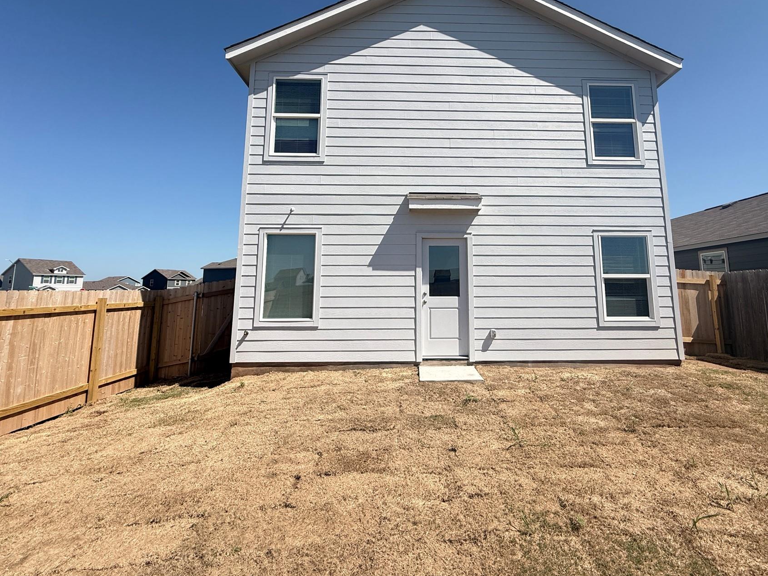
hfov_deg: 90.7
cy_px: 238
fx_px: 377
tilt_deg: +8.9
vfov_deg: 74.1
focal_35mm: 17
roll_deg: -0.1
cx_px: 422
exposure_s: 1/2024
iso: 50
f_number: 2.2
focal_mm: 2.22
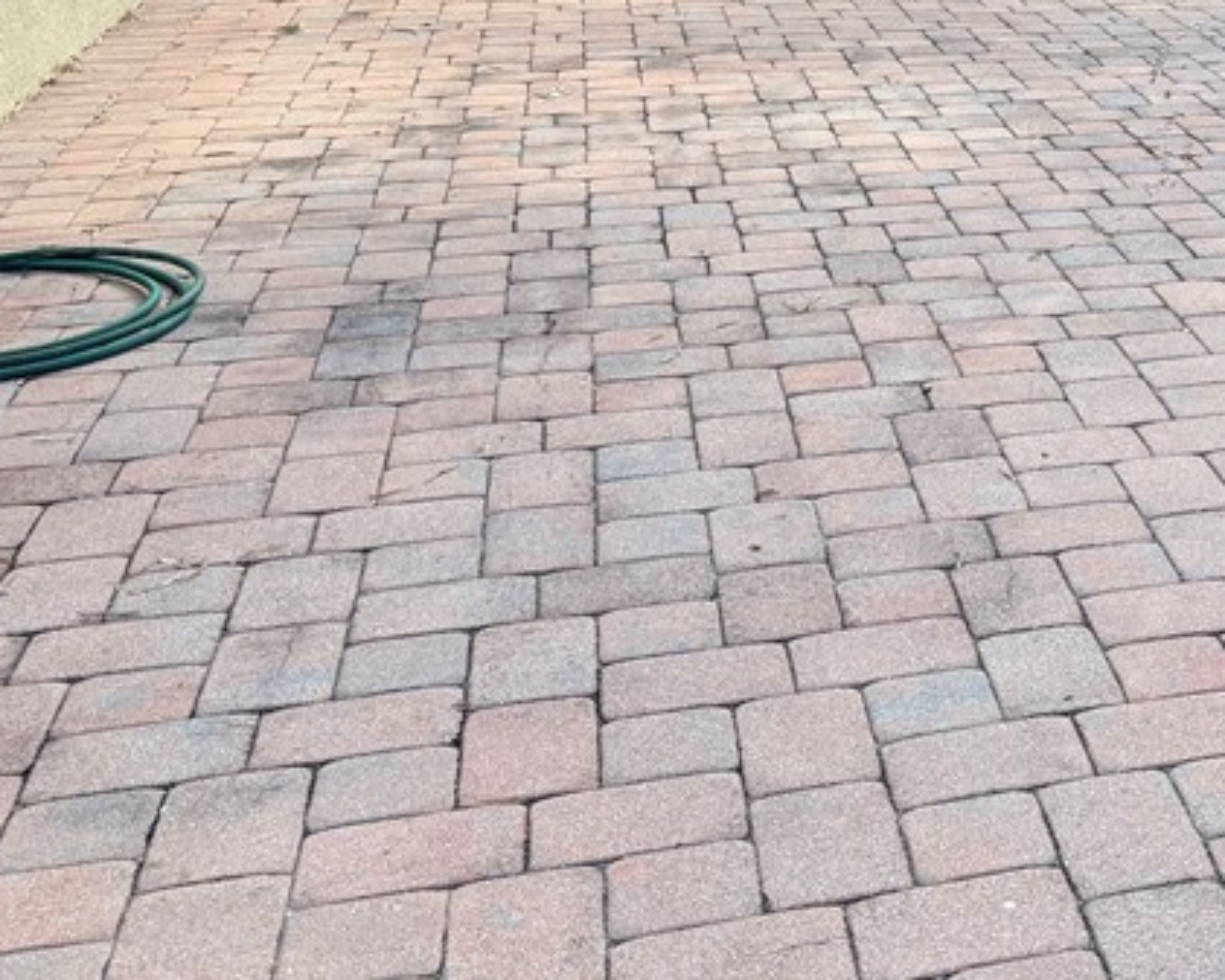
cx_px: 1309
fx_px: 2067
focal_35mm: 57
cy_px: 32
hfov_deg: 30.0
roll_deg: -0.2
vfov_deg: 25.5
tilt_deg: -10.2
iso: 100
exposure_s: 1/1046
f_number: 1.78
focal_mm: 6.76
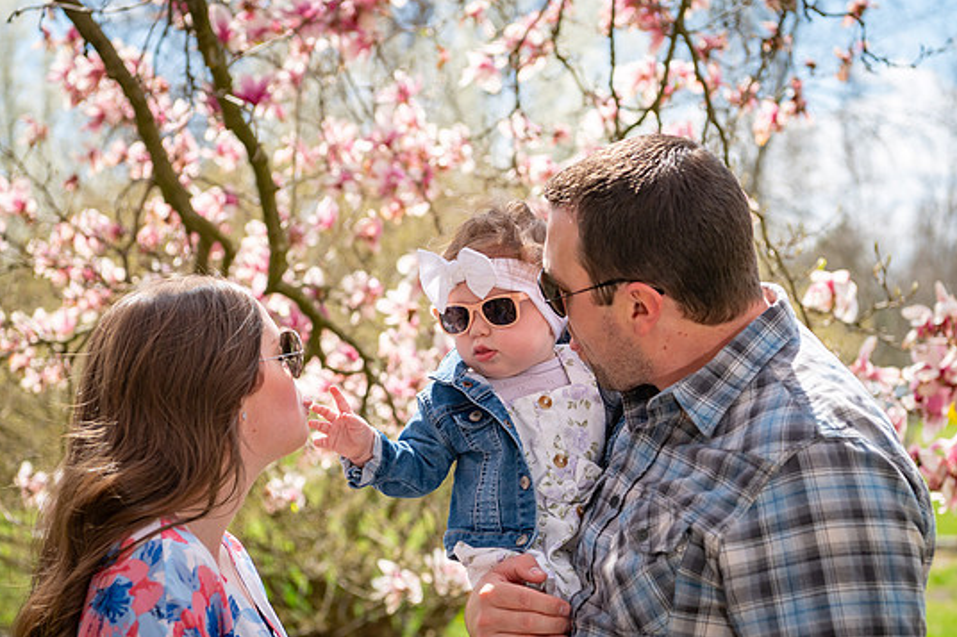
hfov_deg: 28.9
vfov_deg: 19.4
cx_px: 485
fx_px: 1860
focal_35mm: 70
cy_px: 354
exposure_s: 1/1600
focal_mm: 62
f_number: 4.5
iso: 400
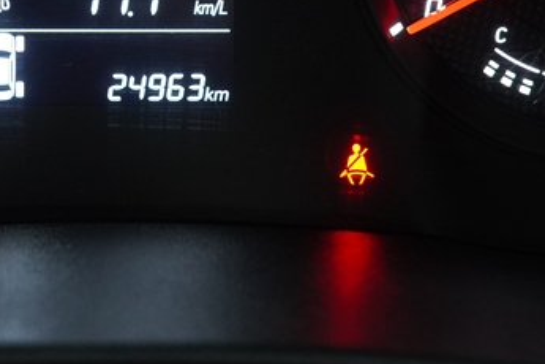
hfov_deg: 21.3
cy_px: -151
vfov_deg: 13.9
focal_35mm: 93
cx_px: 44
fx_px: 1415
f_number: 4
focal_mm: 21
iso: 1600
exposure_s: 1/60
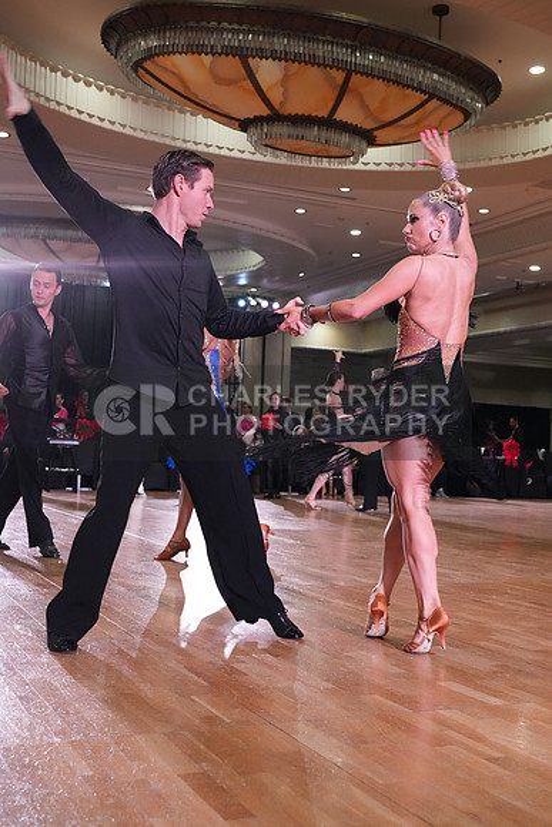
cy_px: 414
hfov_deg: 33.4
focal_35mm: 40
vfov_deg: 48.4
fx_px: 919
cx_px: 276
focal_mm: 40
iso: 5000
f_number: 5.6
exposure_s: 1/320
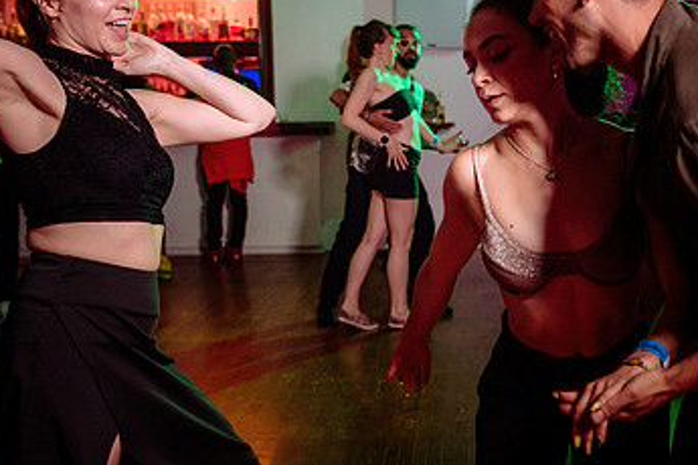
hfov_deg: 33.6
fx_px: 1124
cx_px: 541
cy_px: 212
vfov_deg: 23.4
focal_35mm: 58
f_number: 2.8
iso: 800
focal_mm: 31
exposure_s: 1/30
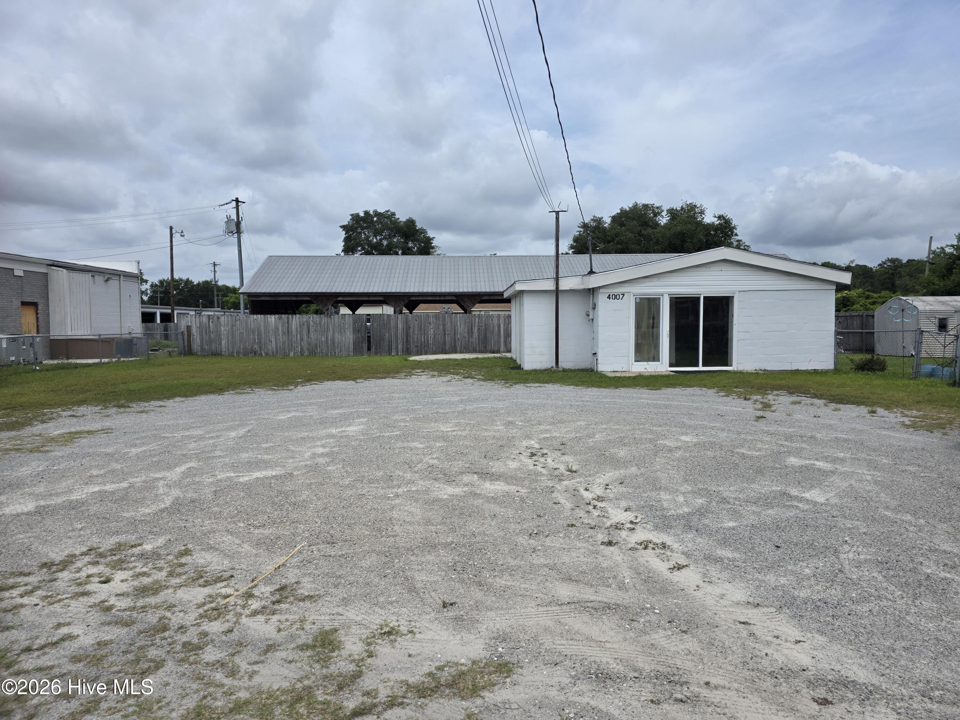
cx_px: 480
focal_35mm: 23
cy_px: 360
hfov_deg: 73.9
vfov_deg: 58.9
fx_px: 638
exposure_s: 1/7944
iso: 64
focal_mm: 6.3
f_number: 1.7
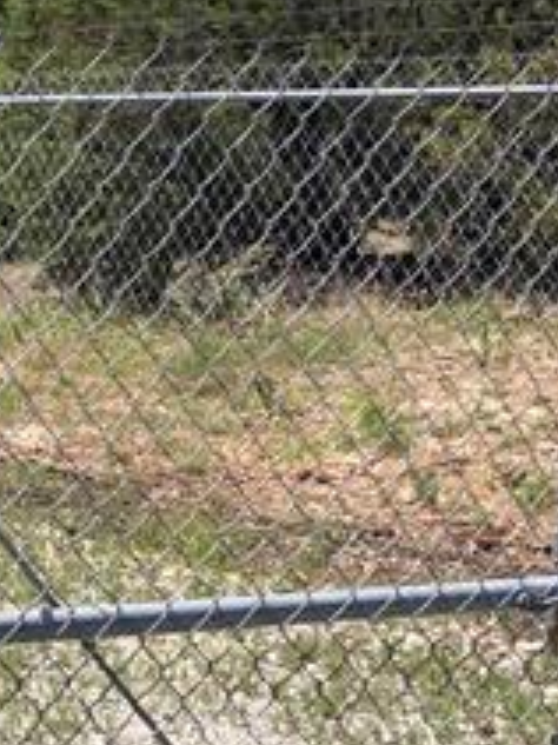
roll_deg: -3.9
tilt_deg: -10.9
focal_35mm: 102
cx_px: -392
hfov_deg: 13.3
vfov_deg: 19.1
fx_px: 2195
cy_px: 600
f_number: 1.8
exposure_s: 1/1736
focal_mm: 4
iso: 20
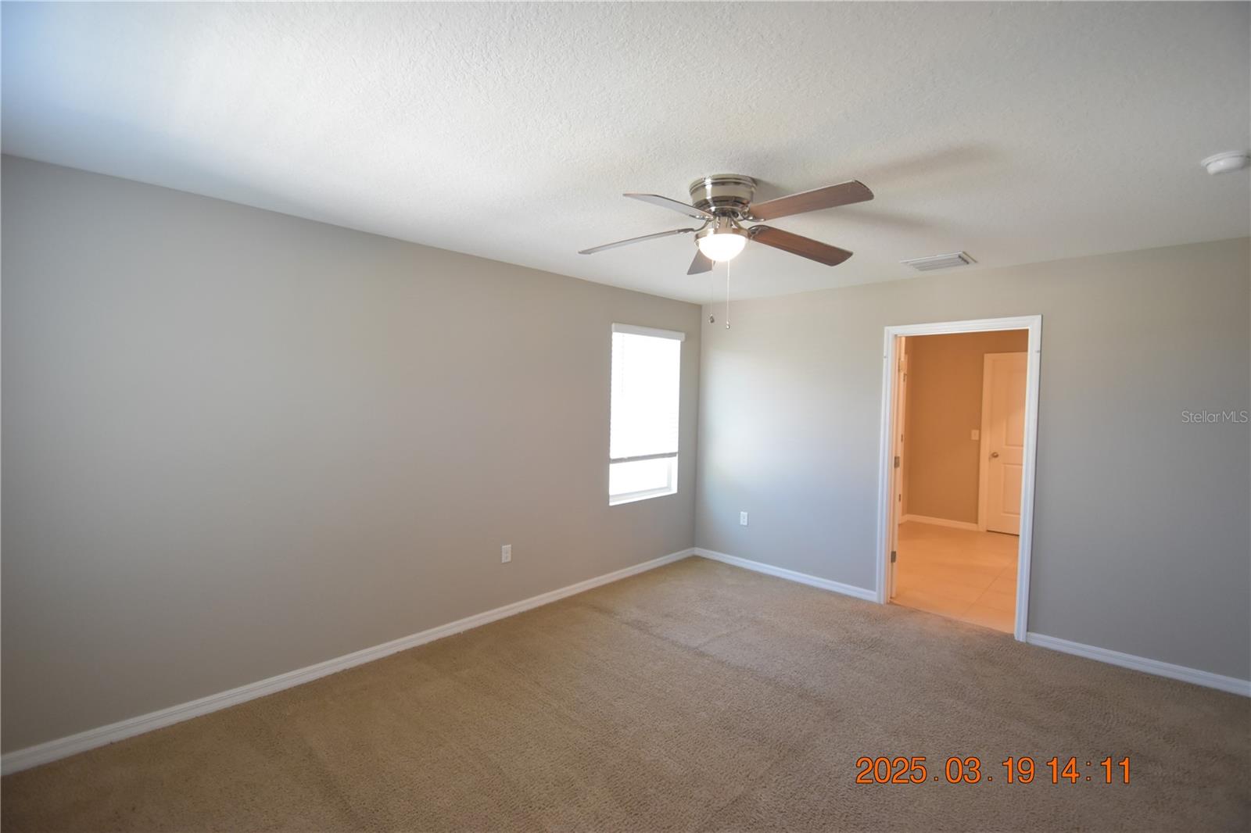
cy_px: 416
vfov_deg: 77.3
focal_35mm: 15
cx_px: 626
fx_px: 521
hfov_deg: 100.4
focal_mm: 10
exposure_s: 1/60
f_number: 3.5
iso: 1250
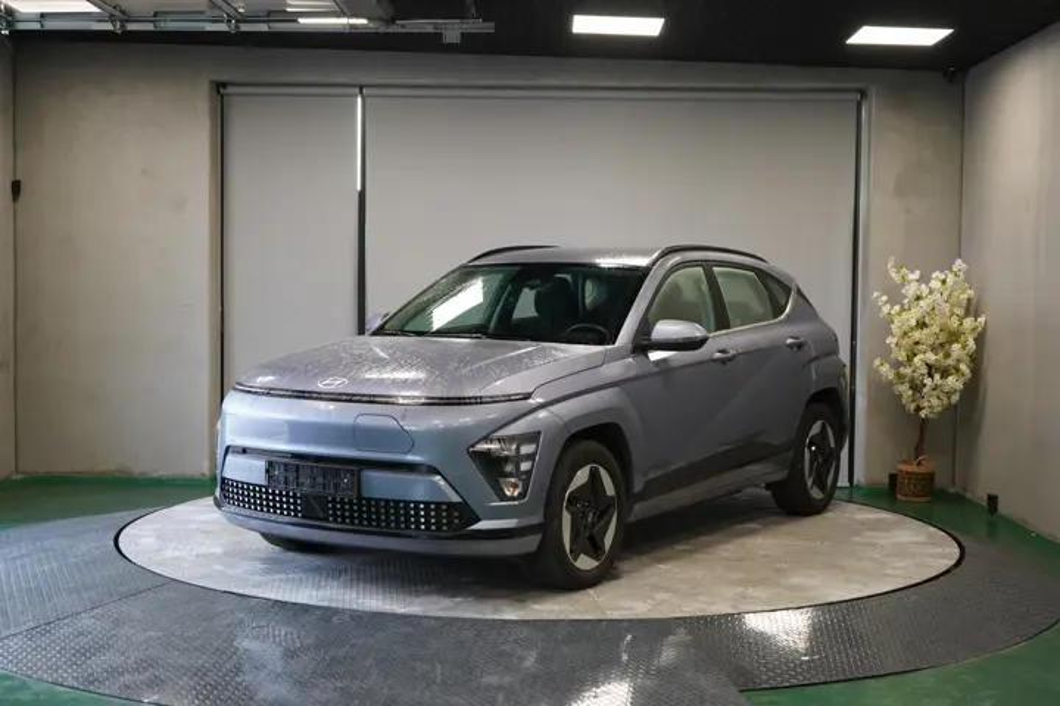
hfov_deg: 41.1
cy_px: 353
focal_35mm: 48
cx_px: 530
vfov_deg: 28.1
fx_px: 1413
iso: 2000
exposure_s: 1/160
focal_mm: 48
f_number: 4.5
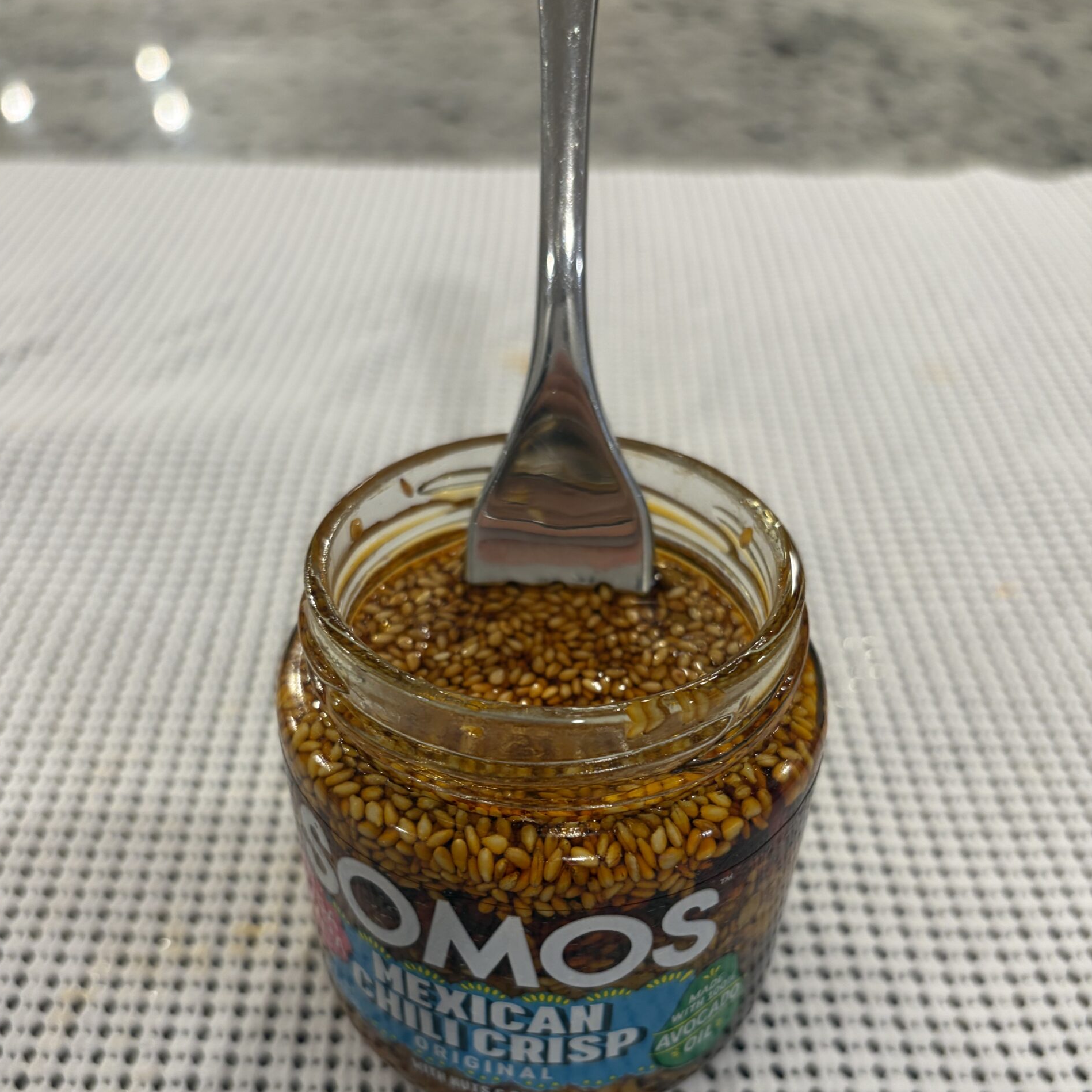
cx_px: 544
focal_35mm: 31
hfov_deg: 52.5
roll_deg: -2.6
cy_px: 730
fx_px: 1106
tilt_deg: -43.4
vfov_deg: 51.5
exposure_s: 1/60
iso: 125
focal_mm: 5.96
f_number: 1.6
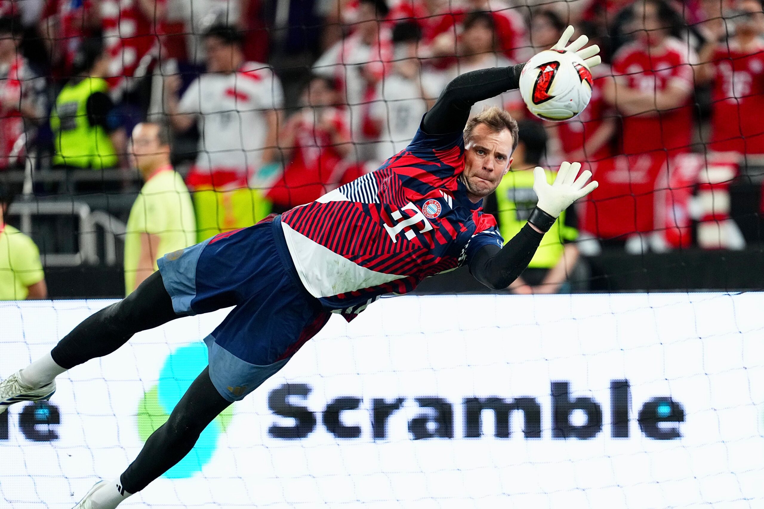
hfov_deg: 6.9
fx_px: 6365
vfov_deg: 4.6
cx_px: 382
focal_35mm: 300
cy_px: 254
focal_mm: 300
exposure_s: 1/1600
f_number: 2.8
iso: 3200
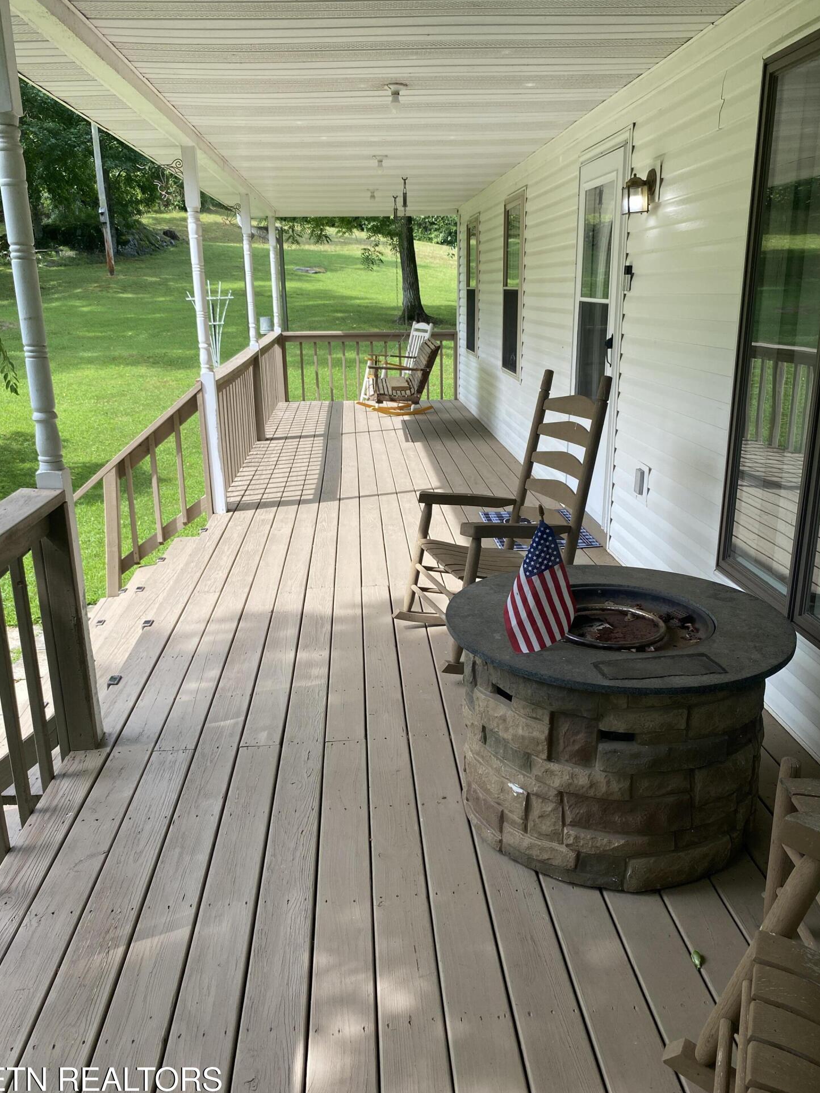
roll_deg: +2.5
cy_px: 564
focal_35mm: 27
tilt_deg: -15.3
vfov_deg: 65.3
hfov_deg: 51.3
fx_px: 853
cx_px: 408
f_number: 1.8
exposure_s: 1/666
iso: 32
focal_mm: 4.25
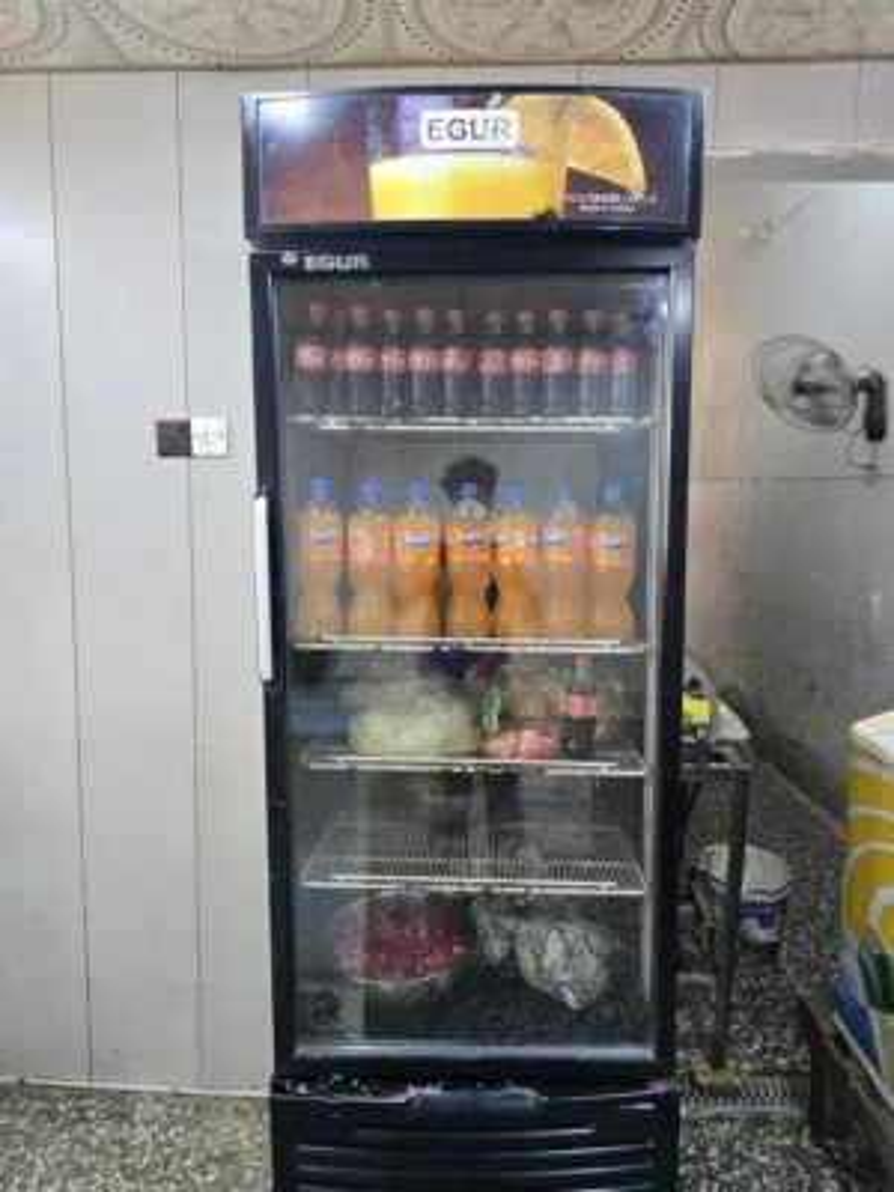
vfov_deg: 73.9
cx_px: 447
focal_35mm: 23
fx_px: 792
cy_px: 596
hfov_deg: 58.9
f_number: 1.7
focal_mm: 6.3
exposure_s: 1/180
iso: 200
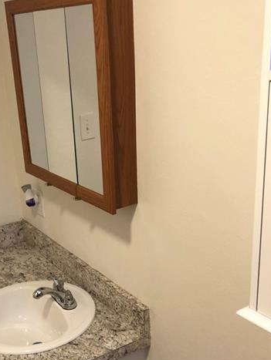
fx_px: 480
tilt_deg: -22.8
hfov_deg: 31.2
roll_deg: +3.6
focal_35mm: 46
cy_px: 234
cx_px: 82
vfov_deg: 40.8
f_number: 1.8
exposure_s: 1/17
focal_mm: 3.99
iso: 40
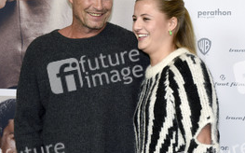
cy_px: 118
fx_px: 601
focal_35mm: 90
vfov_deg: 14.4
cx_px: 122
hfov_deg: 23.1
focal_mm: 58
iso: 1250
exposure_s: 1/160
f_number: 6.3
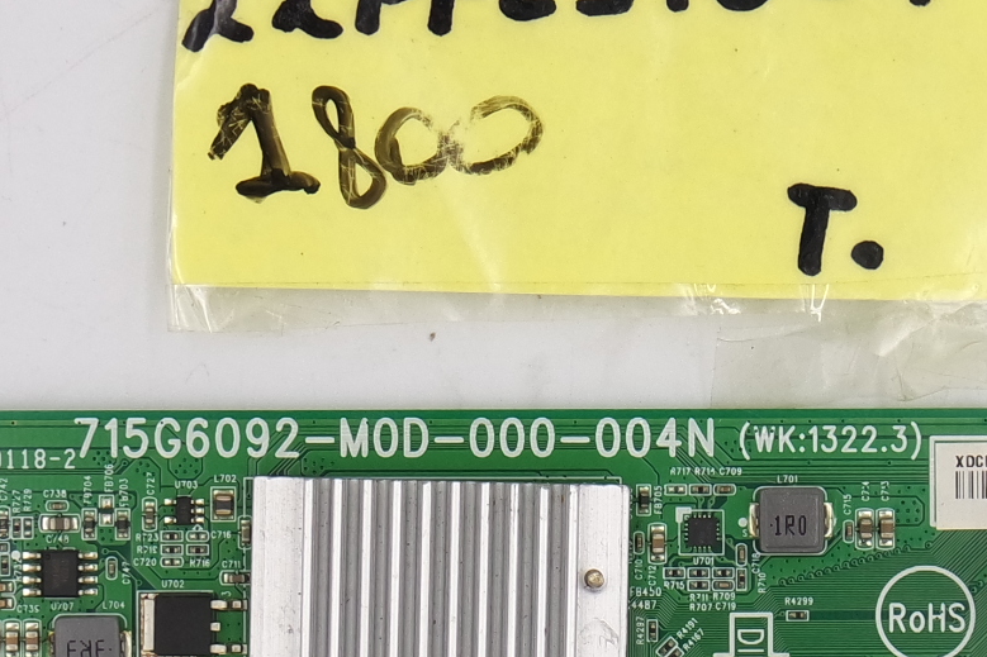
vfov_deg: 8.0
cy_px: 477
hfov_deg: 11.9
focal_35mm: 172
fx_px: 4714
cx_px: 646
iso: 160
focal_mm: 17
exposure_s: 1/100
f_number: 5.6
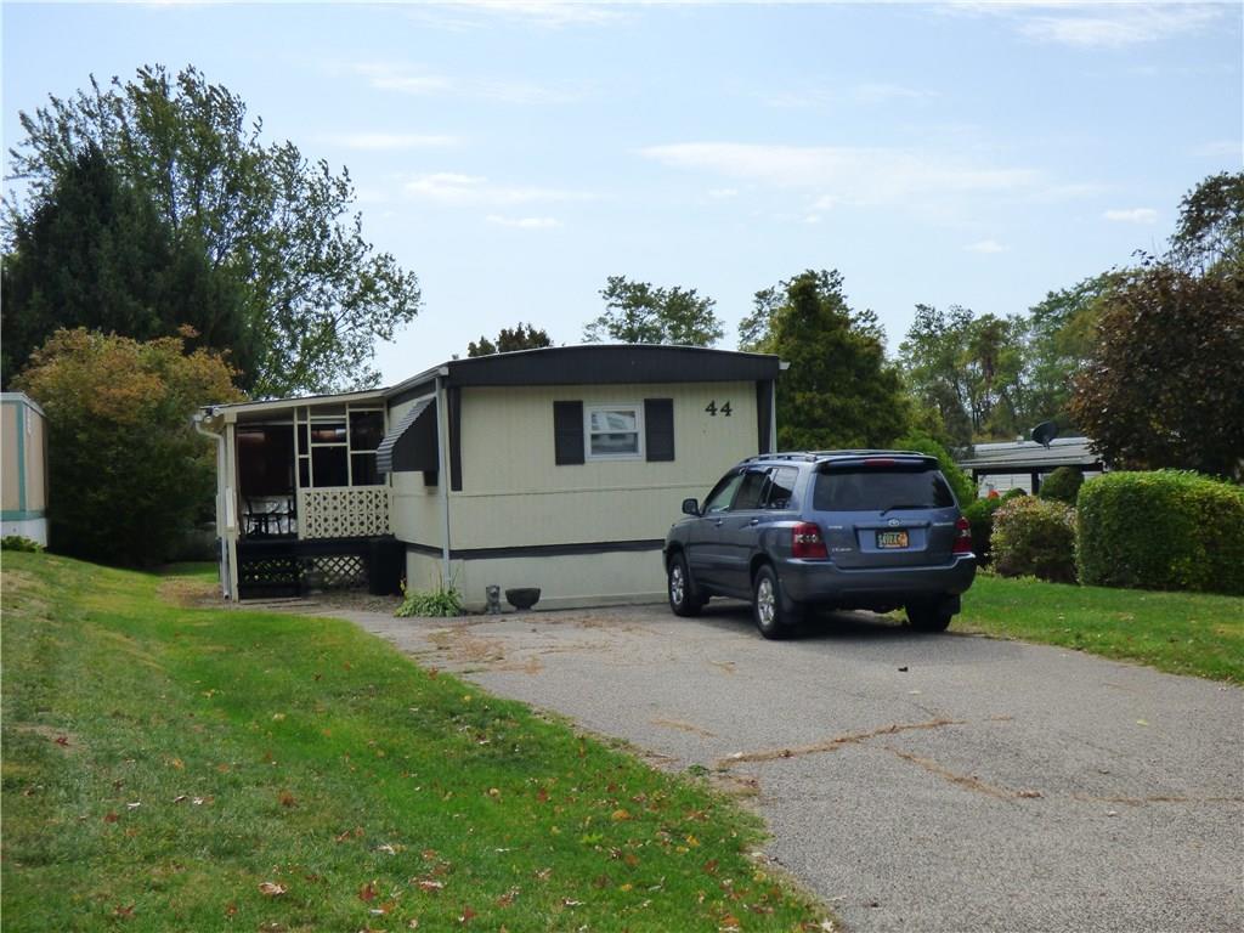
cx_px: 622
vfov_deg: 32.2
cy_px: 466
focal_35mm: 45
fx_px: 1617
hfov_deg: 42.1
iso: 200
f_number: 3.7
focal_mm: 7.79
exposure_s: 1/2000
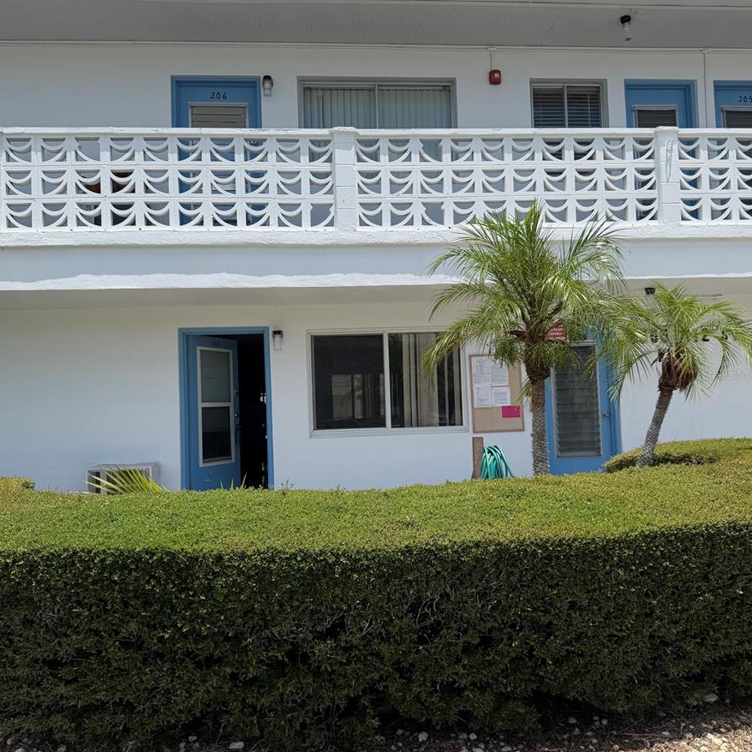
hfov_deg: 55.6
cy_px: 374
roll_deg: +0.8
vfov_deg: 55.6
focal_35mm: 29
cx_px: 377
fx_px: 713
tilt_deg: +2.6
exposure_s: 1/4673
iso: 80
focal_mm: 6.76
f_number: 1.78
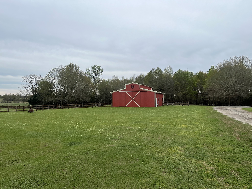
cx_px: 123
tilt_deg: -1.2
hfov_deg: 65.3
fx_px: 197
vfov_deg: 51.3
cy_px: 97
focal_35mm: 27
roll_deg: -0.2
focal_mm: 5.1
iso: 50
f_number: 1.6
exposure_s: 1/2222
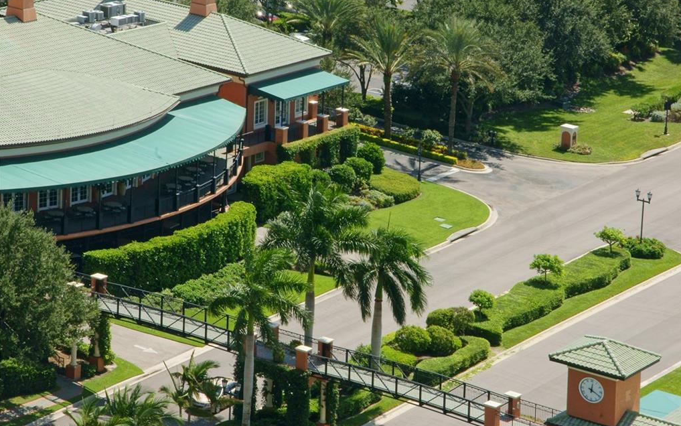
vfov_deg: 8.1
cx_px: 342
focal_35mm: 162
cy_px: 214
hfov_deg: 13.0
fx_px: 2998
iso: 400
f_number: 36
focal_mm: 105
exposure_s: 1/60
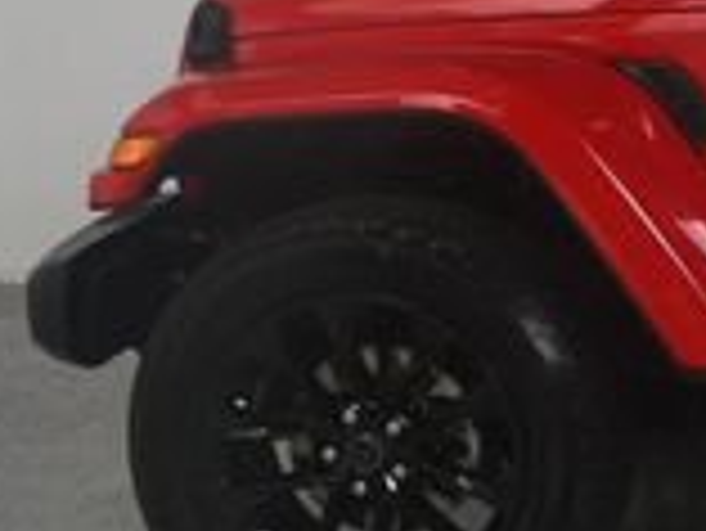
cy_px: 126
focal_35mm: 129
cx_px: 1336
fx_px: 2633
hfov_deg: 13.4
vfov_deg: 11.5
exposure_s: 1/160
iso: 100
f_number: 9
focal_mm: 22
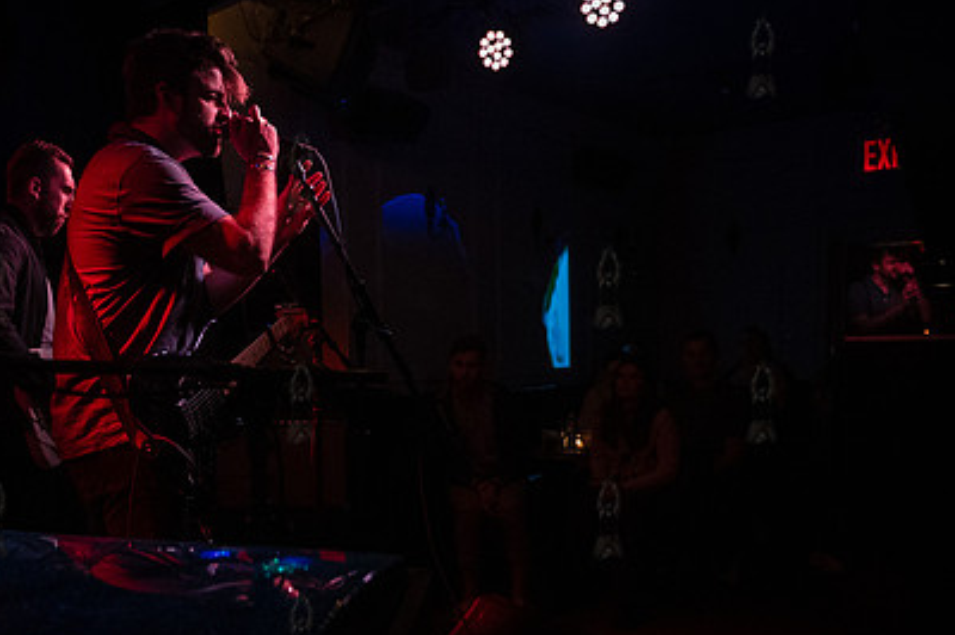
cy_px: 401
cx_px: 298
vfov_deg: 34.8
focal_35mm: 38
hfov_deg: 49.6
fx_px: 1007
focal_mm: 24
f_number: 2.8
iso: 8000
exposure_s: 1/320
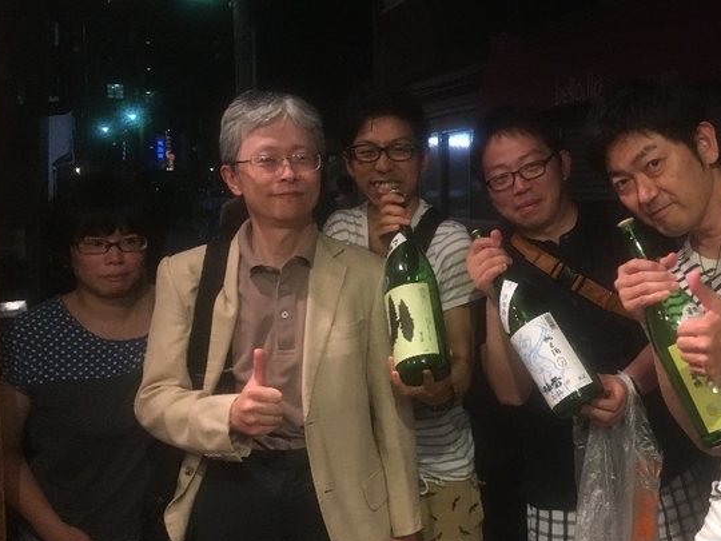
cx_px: 497
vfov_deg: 33.6
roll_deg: -0.8
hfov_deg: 43.1
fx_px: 896
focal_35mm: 43
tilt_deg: -5.2
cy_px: 283
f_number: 2.2
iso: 160
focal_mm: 4.15
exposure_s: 1/30
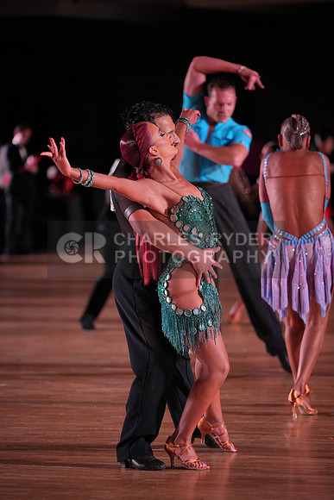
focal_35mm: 171
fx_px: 2378
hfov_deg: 8.0
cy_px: 250
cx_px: 167
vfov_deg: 12.0
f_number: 2.8
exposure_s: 1/800
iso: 1600
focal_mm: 171
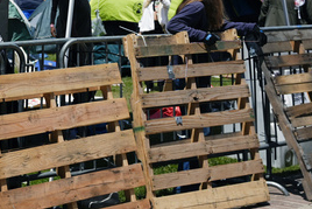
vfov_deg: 12.7
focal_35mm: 103
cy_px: -100
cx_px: -6
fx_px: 893
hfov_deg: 19.2
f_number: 2.8
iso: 125
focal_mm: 27
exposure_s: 1/8000
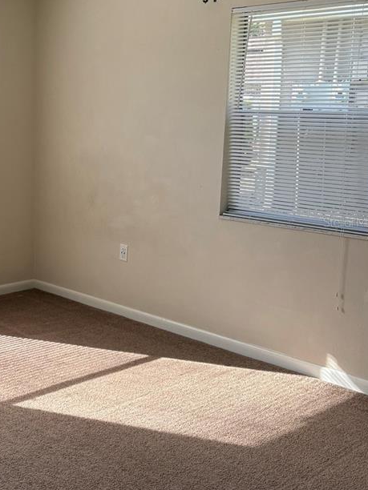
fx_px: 723
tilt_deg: -10.4
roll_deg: -0.1
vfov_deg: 37.5
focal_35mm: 51
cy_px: 222
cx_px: 19
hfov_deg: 27.3
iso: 64
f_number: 1.6
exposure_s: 1/647
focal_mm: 5.96
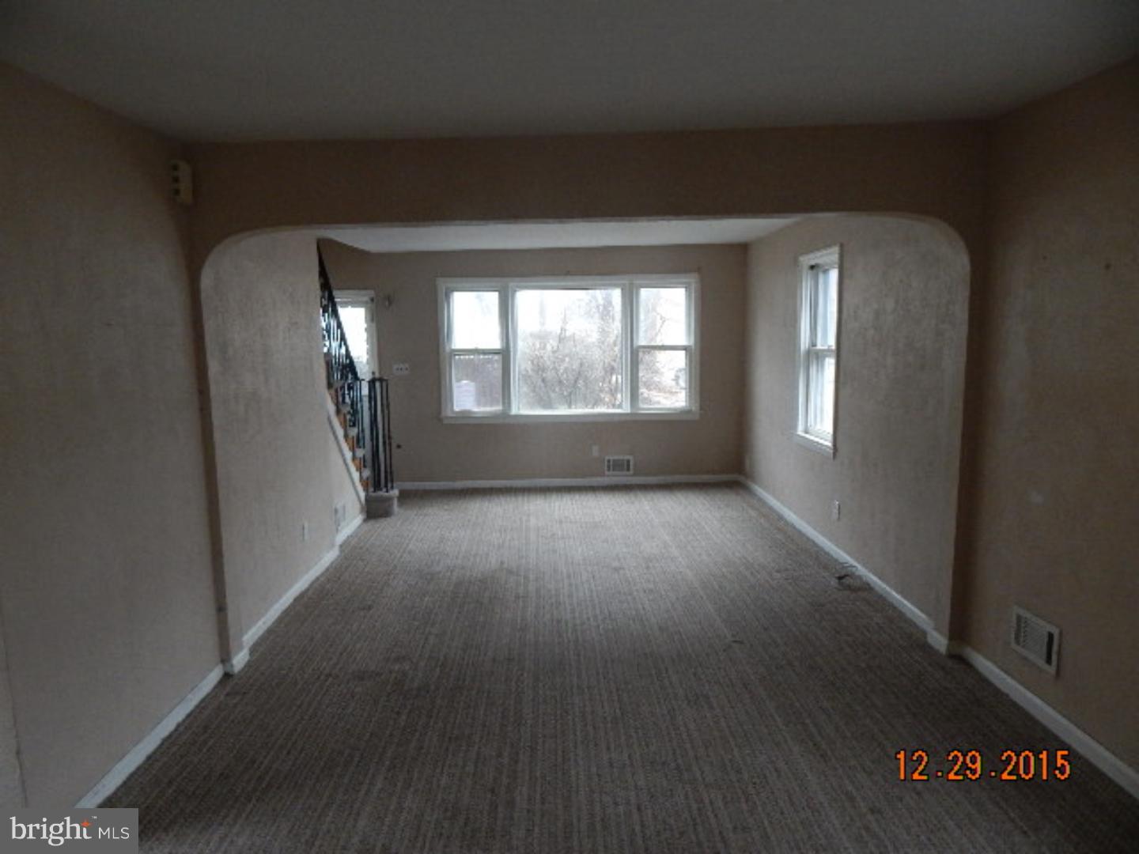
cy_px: 427
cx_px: 570
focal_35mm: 22
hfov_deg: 76.4
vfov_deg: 61.1
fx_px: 724
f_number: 3
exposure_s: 1/100
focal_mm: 4
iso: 400
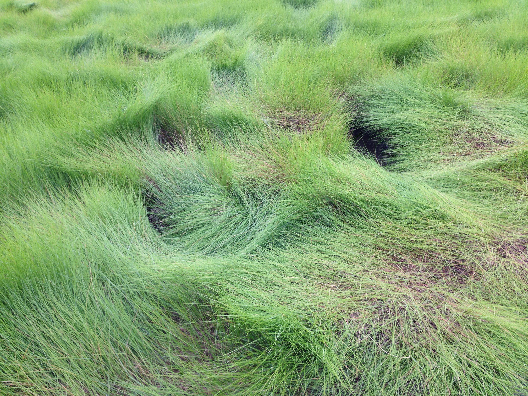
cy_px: 198
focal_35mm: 33
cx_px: 264
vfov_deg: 42.9
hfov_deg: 55.4
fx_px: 503
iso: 50
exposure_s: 1/120
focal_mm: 4.12
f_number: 2.4
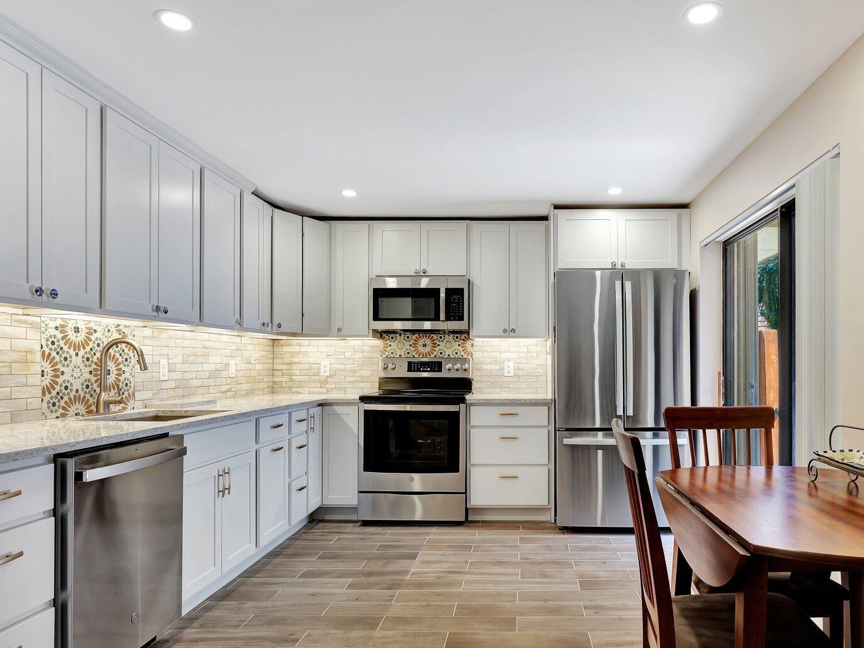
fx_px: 574
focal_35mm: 23
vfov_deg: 58.6
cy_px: 374
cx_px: 524
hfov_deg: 73.0
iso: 100
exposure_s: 1/5
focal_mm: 16
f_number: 5.6
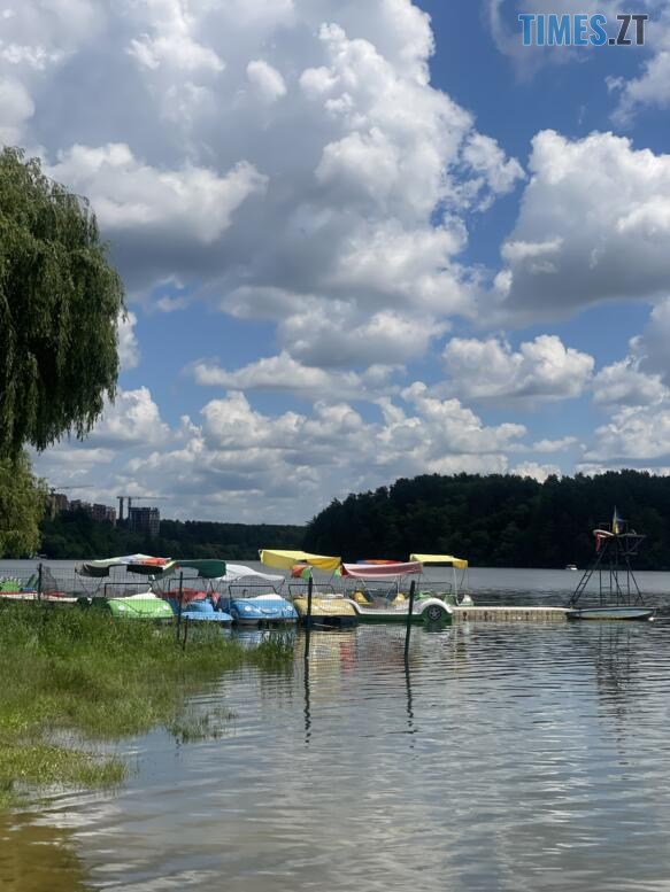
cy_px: 446
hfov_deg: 28.0
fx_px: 1342
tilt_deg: +6.2
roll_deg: +0.0
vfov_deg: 36.8
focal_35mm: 52
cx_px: 335
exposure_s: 1/5319
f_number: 2
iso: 32
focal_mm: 6
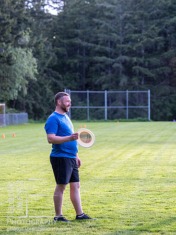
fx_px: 1221
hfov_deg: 8.2
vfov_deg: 11.0
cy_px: 118
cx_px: 88
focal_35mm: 180
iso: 1250
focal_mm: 90
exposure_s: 1/800
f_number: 3.5
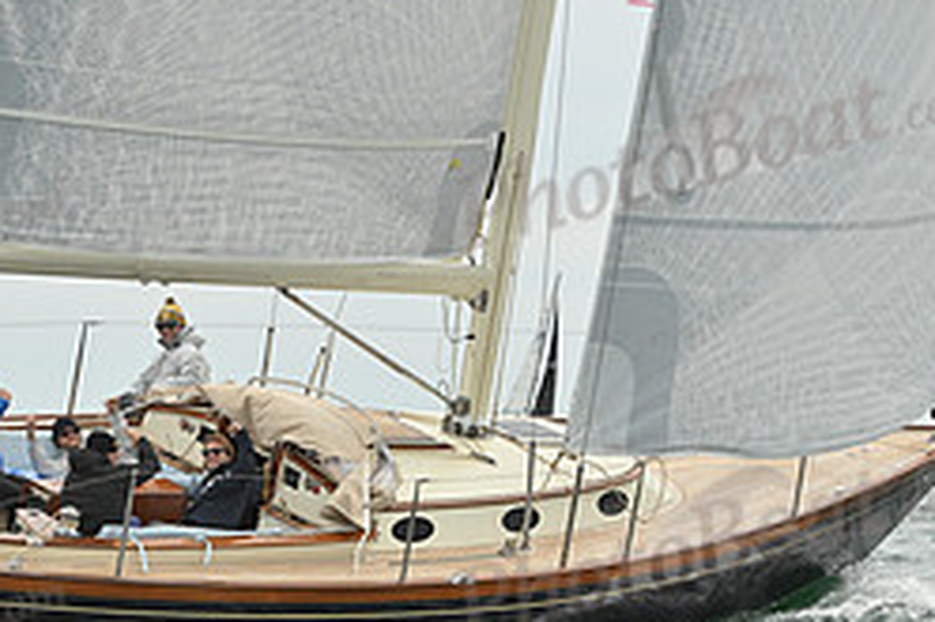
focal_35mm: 164
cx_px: 264
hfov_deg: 12.5
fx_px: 4256
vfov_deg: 8.4
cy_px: 401
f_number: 10
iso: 320
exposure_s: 1/1000
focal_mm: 70
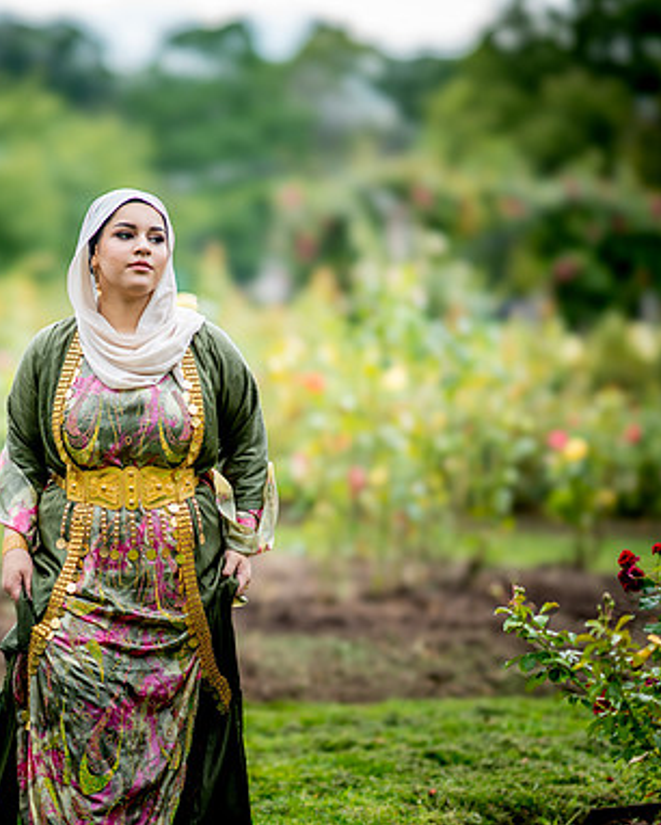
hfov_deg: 12.7
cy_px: 416
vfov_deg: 15.9
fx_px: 2957
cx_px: 114
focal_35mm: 121
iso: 100
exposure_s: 1/2500
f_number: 1.4
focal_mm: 85
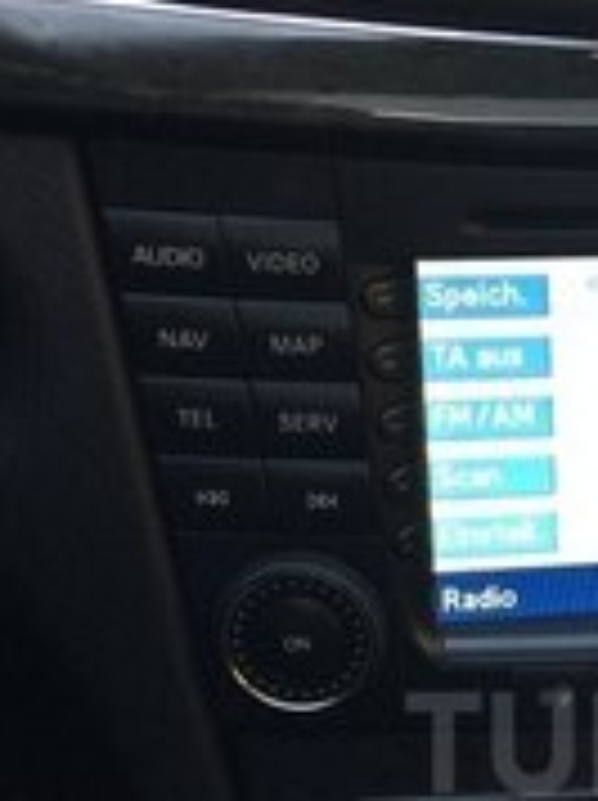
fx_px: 1870
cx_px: 751
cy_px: 742
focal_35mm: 81
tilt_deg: -39.7
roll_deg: -5.8
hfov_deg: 17.2
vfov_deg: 23.4
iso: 100
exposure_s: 1/33
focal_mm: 4.15
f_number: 2.2
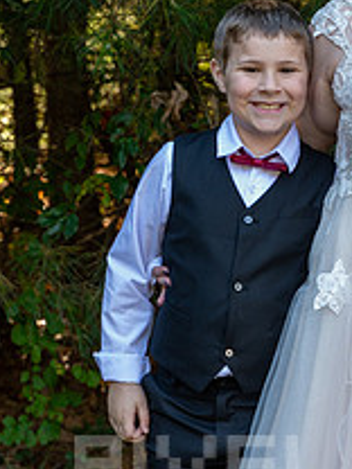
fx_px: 2142
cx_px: 429
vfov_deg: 12.5
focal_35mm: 158
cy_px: 147
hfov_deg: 9.3
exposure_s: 1/200
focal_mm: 59
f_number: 4.5
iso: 900
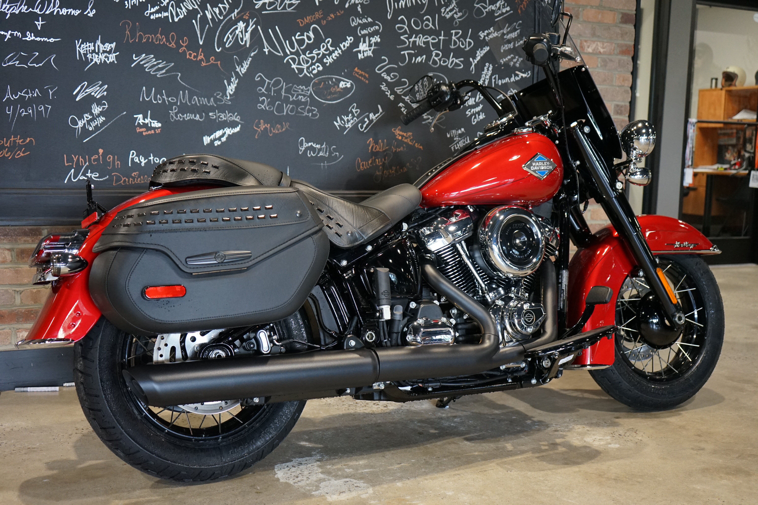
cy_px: 252
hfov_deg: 48.5
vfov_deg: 33.4
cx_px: 379
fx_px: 842
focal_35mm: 40
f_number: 4
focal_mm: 40
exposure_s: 1/160
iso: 2000
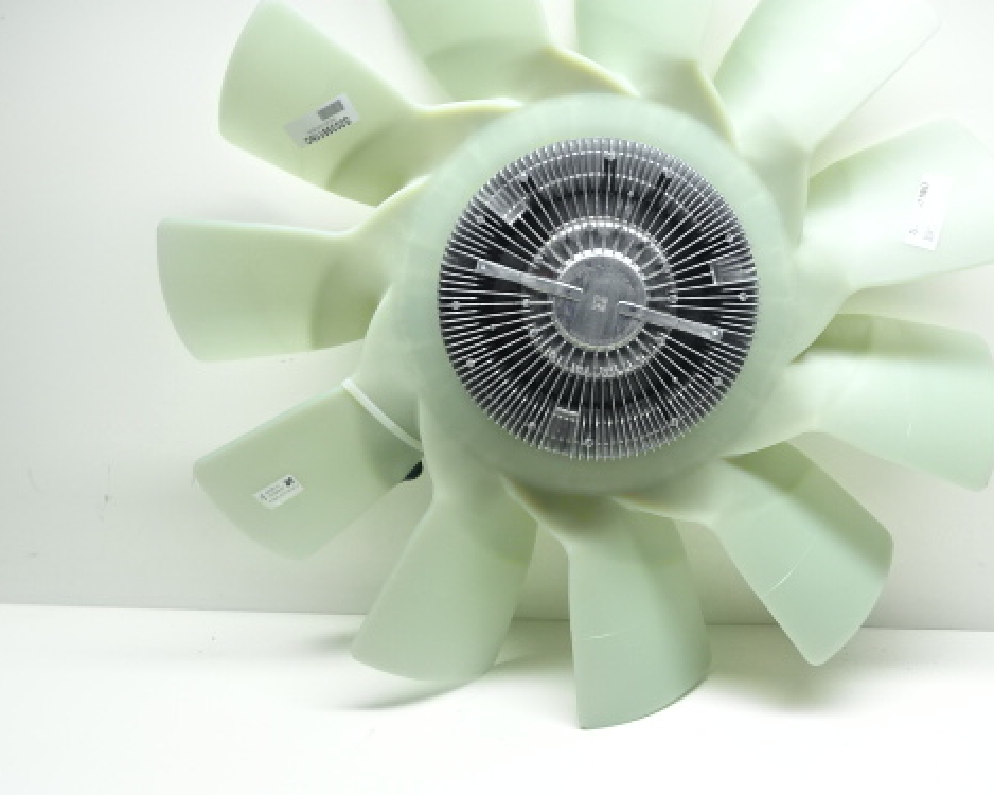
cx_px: 562
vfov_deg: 45.3
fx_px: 941
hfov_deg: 55.5
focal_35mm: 32
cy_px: 288
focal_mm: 4.1
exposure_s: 1/30
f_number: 3.5
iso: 80
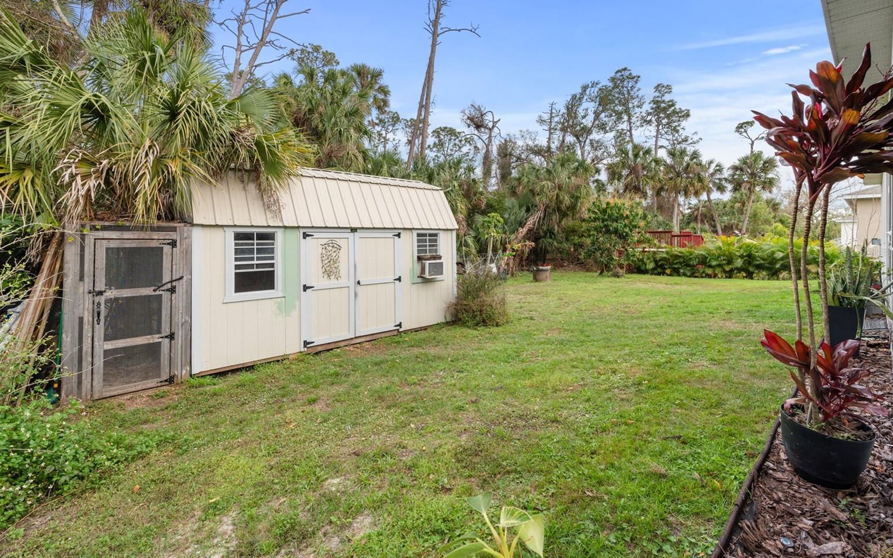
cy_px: 252
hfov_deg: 101.5
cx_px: 441
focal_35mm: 15
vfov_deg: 74.6
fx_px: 365
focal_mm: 14
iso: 200
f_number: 8
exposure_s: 1/40
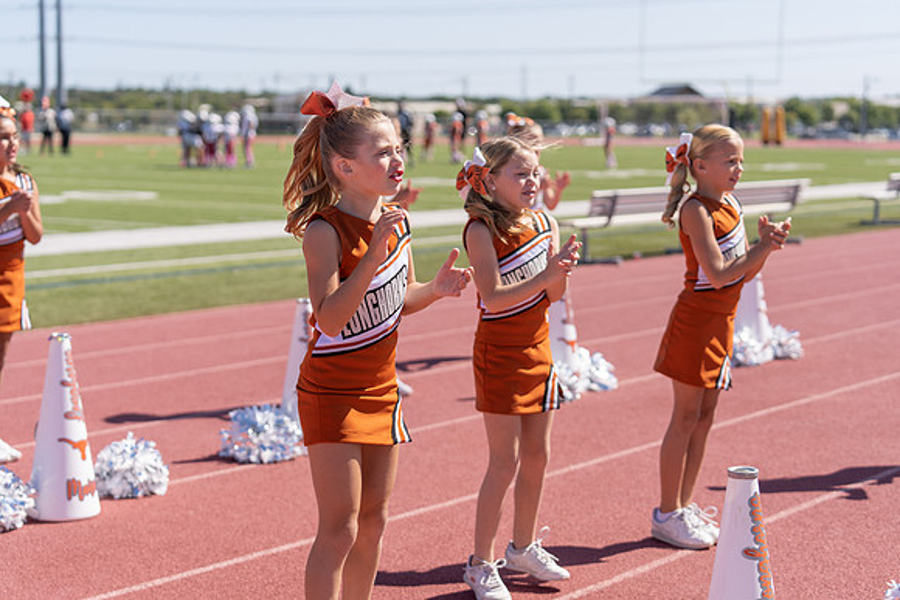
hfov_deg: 28.8
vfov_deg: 19.5
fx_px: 1750
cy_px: 300
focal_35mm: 70
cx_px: 450
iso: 125
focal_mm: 70
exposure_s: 1/1600
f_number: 3.5
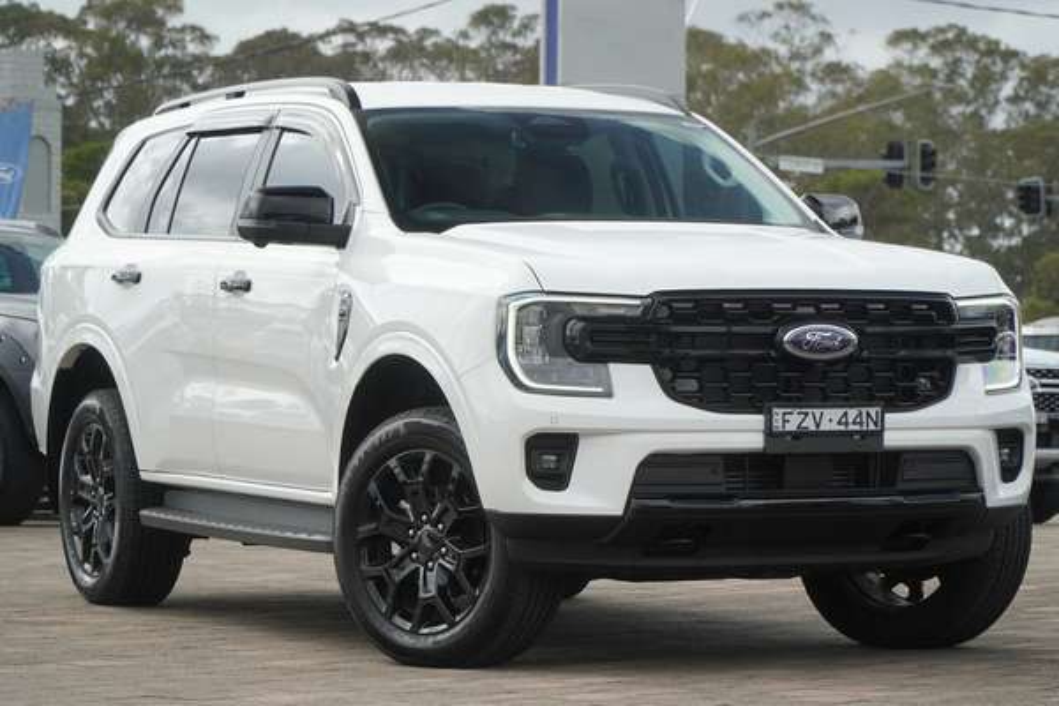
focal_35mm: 129
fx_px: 3794
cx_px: 530
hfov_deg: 15.9
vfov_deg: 10.6
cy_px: 353
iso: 800
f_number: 7.1
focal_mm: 86
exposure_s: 1/800
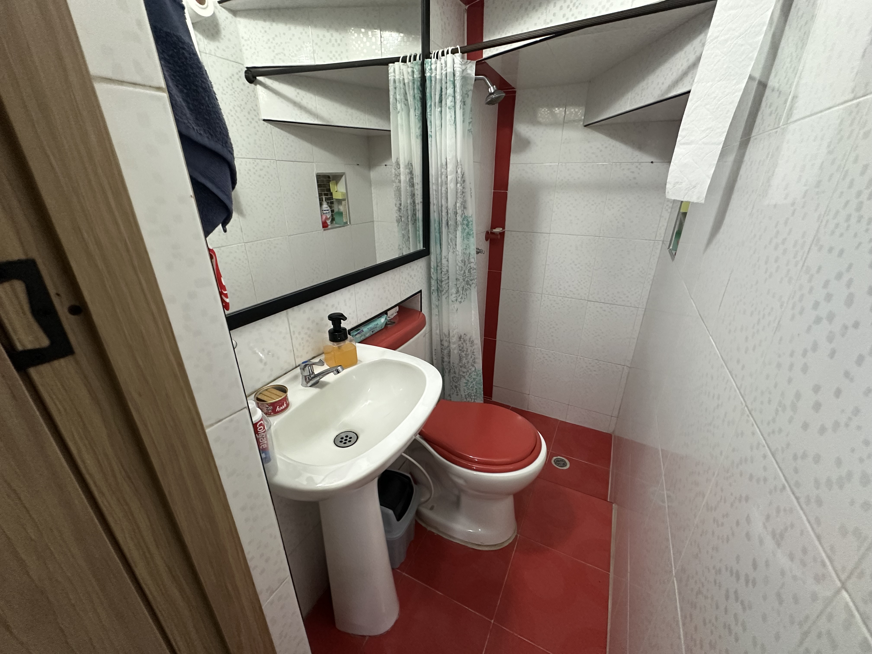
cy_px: 327
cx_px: 436
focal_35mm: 14
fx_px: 353
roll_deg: +0.2
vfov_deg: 85.7
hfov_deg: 102.1
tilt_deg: -22.0
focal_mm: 2.22
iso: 400
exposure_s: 1/60
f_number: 2.2
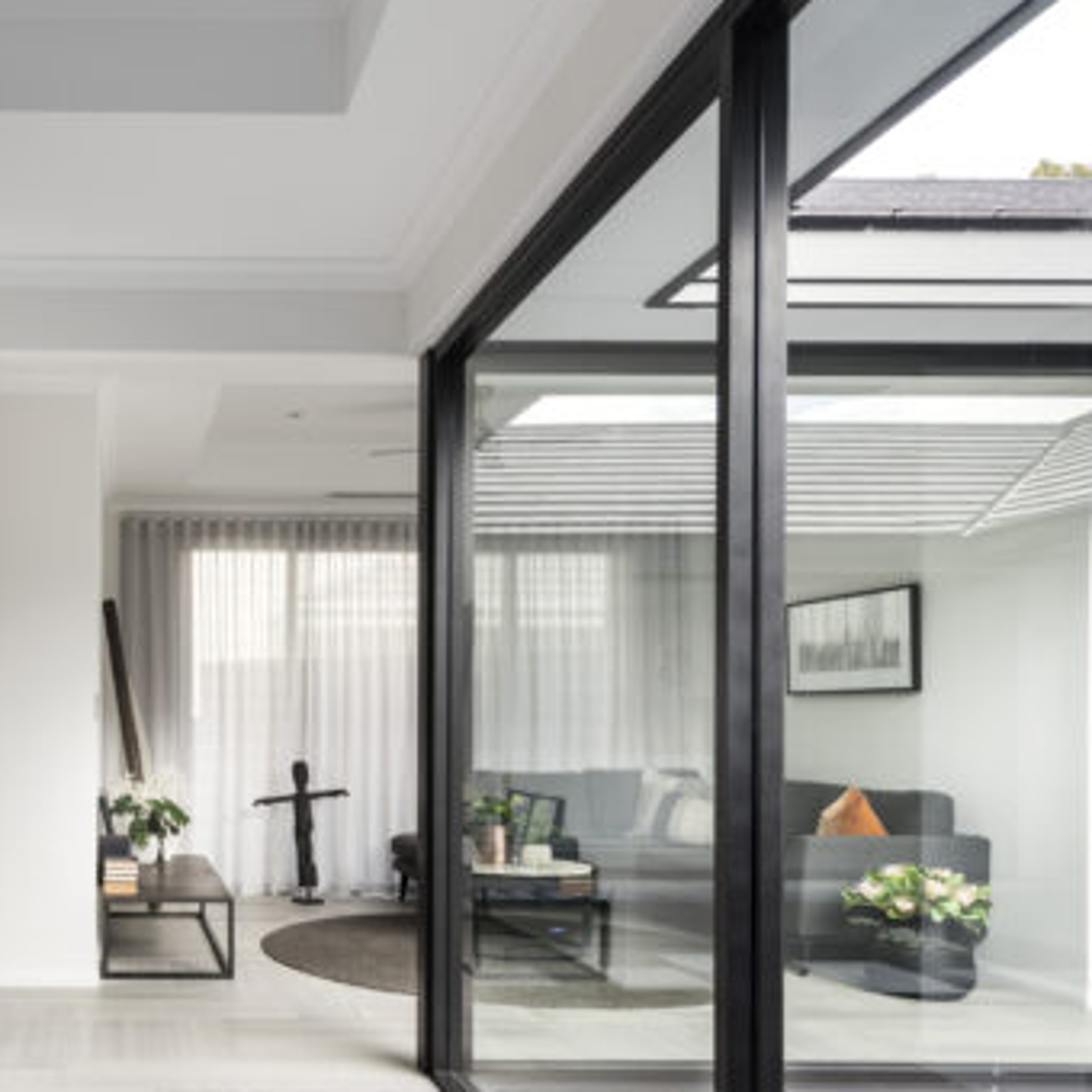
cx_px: 170
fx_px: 1213
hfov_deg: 45.2
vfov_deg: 47.4
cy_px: 756
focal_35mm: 34
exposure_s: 1/20
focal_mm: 17
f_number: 9.5
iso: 125
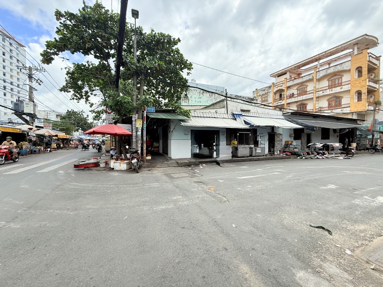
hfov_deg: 102.1
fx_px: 155
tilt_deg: +0.7
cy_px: 144
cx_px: 192
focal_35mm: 14
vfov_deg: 85.7
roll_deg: -0.3
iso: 64
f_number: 2.2
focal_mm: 2.22
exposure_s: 1/914
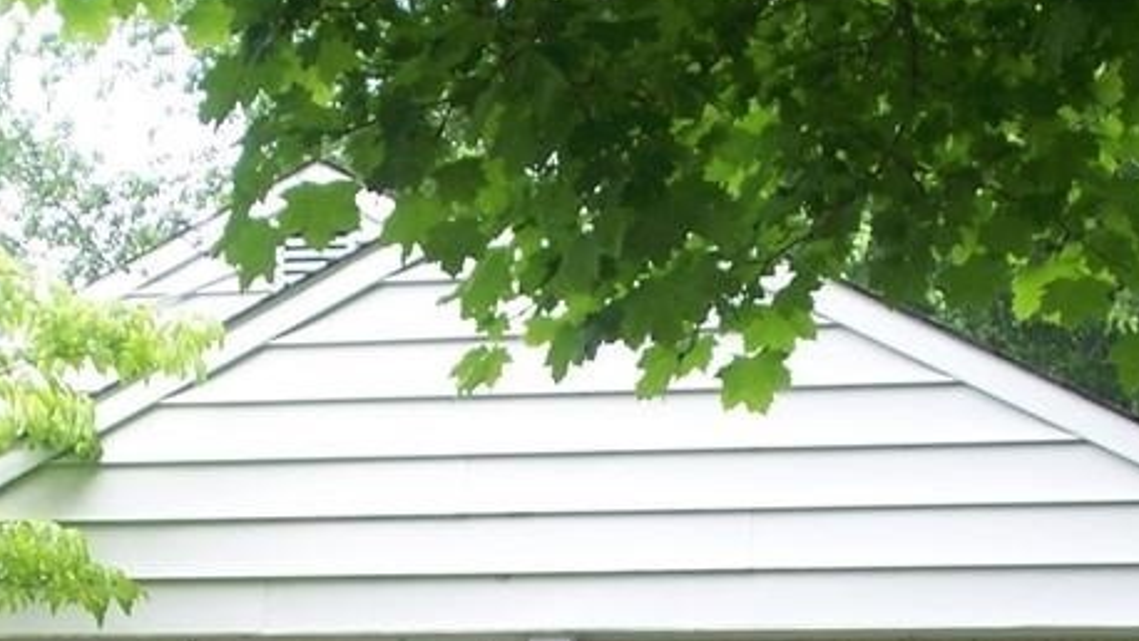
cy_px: 877
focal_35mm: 95
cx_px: 395
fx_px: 2870
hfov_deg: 22.4
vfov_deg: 12.3
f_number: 3.9
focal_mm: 6.4
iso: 80
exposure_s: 1/60
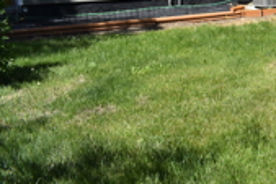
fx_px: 552
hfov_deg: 24.6
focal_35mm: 72
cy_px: -37
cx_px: 356
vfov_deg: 18.0
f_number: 9
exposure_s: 1/400
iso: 200
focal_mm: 18
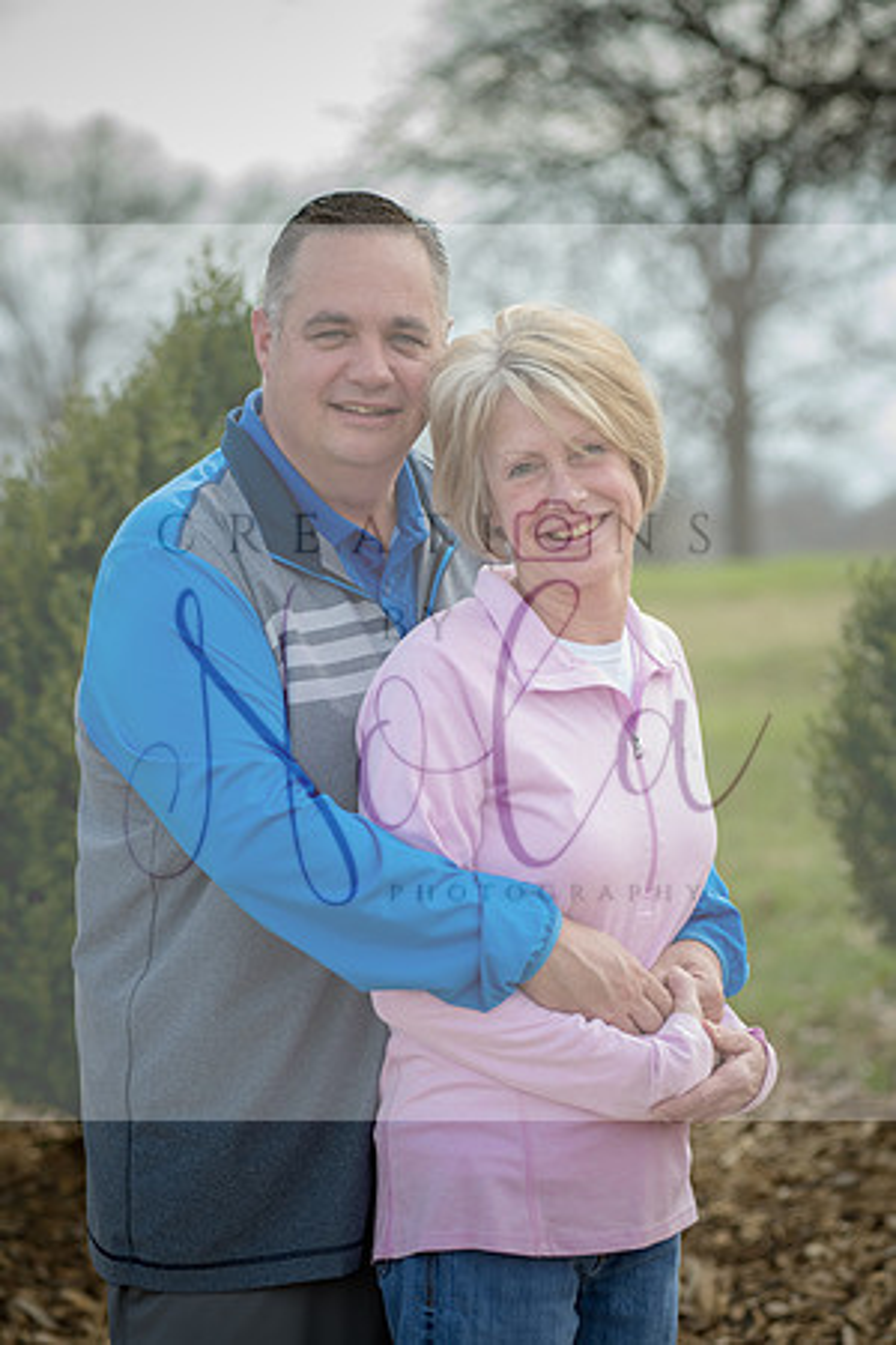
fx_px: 3920
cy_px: 672
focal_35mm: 105
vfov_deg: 19.5
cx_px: 448
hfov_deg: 13.0
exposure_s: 1/800
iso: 400
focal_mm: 105
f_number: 5
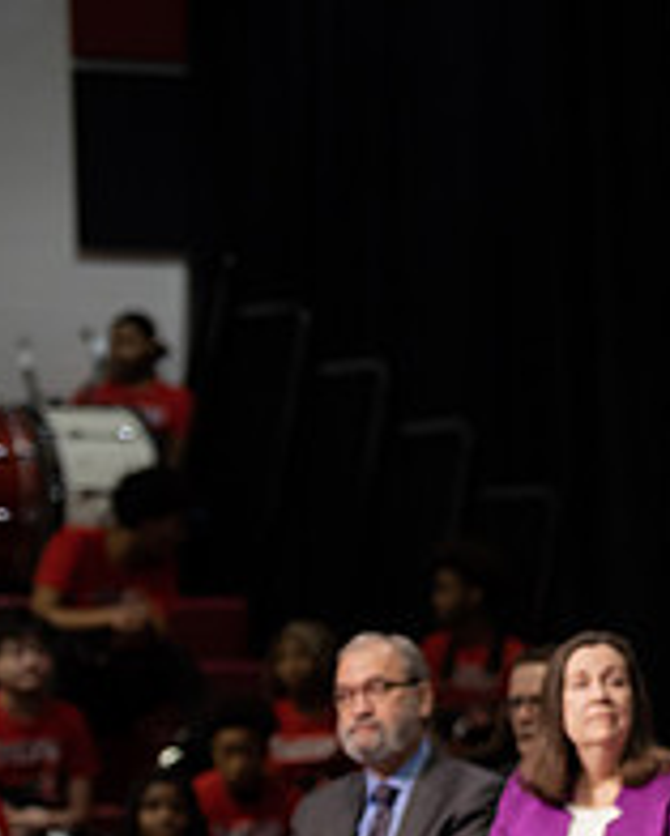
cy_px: 787
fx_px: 7579
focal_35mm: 306
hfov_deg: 5.0
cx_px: 1212
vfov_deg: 6.3
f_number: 3.2
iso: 1250
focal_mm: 110
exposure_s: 1/200
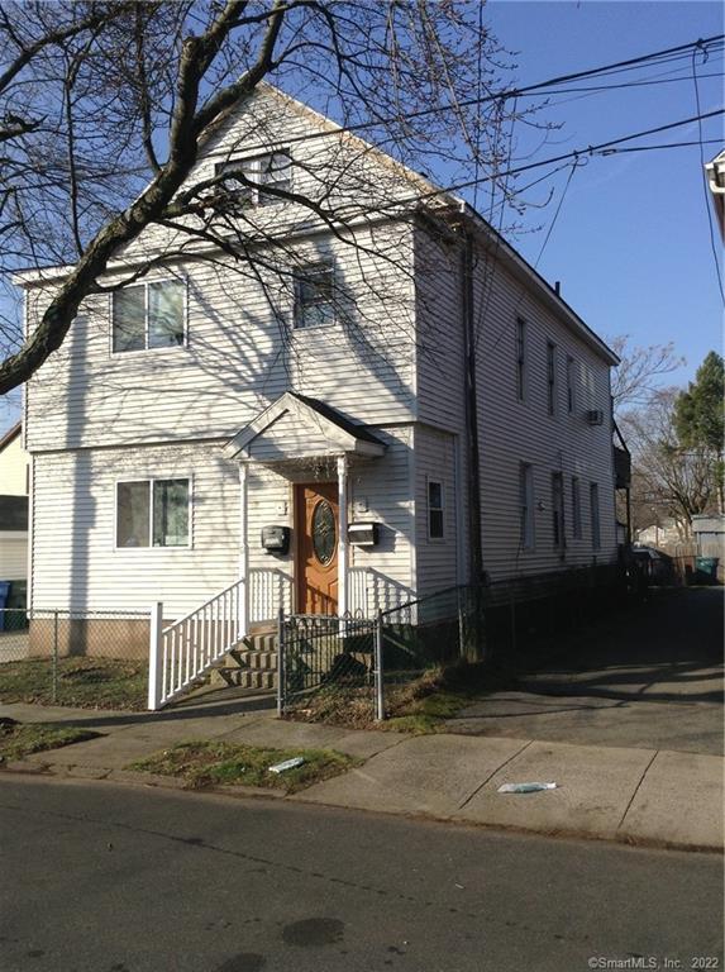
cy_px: 486
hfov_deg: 42.8
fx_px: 925
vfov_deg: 55.4
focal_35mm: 33
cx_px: 362
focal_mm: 3.3
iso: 25
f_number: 2.4
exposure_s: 1/999
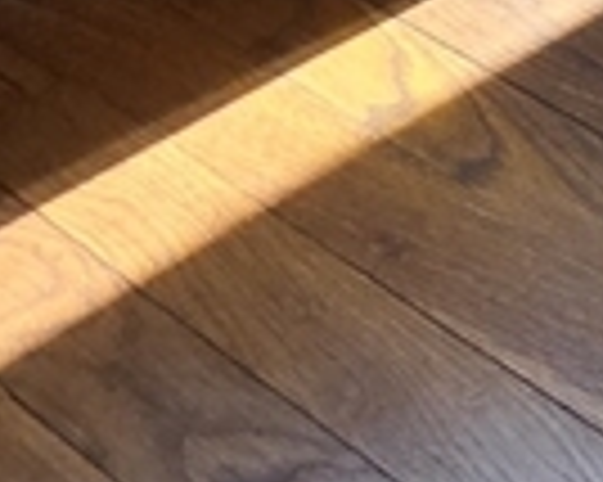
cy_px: -1167
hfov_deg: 11.3
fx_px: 1730
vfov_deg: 9.6
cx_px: 1818
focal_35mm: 97
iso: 50
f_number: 2.2
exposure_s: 1/134
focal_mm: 2.2
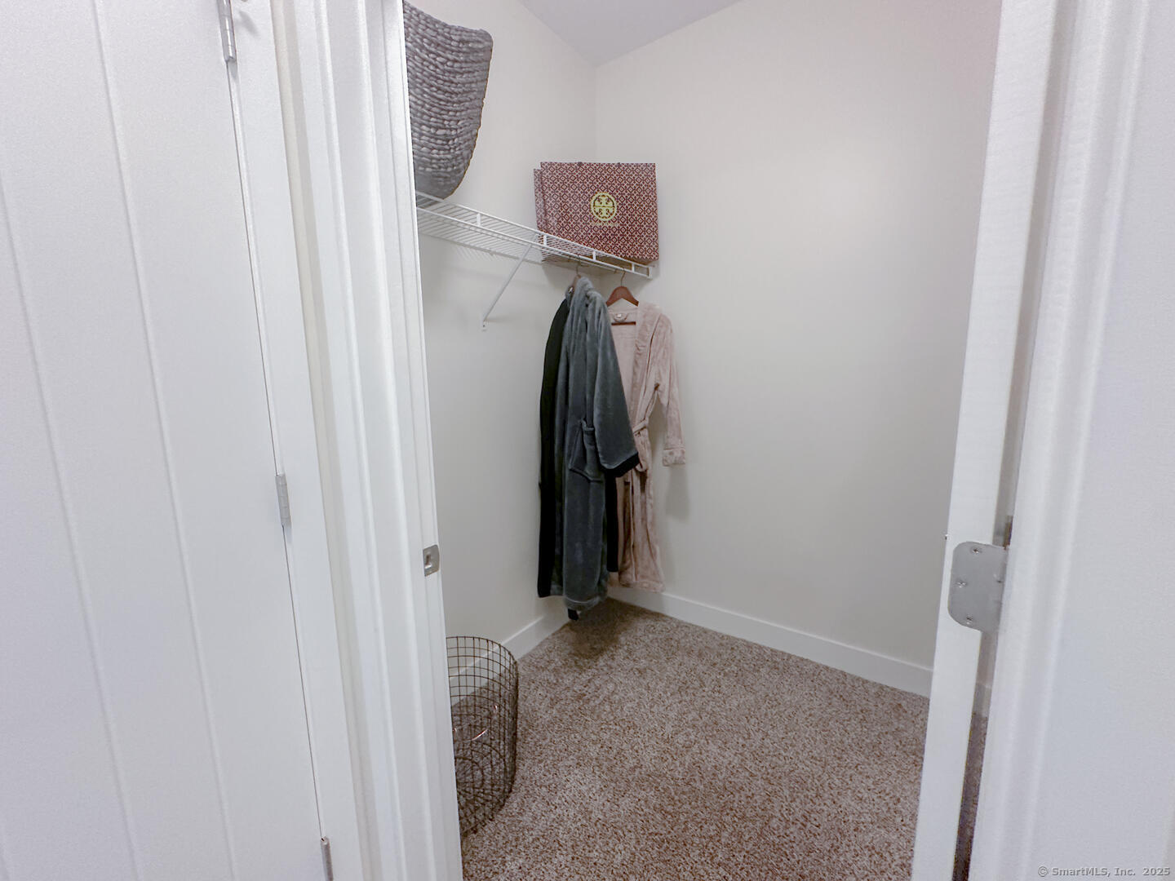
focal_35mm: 14
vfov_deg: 85.7
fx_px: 475
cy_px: 440
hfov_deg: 102.1
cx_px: 588
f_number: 2.2
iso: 400
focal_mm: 2.22
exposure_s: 1/60
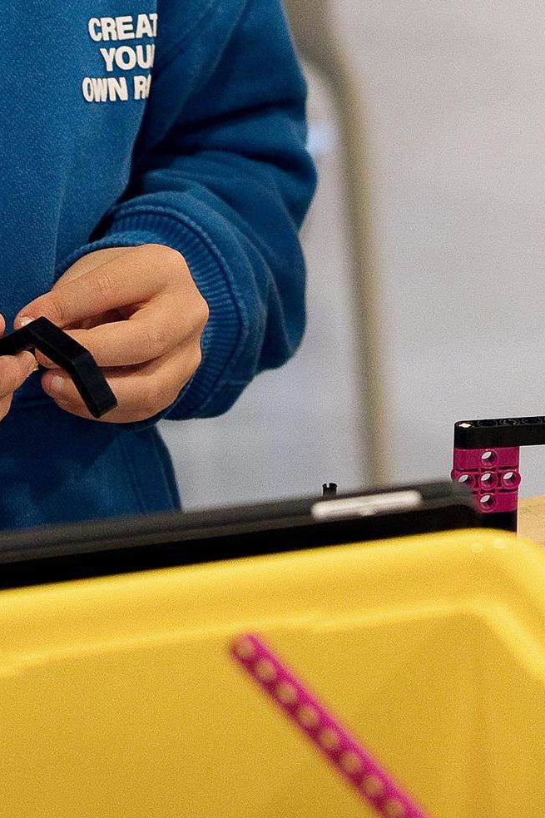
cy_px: -99
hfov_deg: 10.9
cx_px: 472
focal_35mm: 125
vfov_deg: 15.9
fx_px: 2839
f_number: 2.8
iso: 1600
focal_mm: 48
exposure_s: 1/200
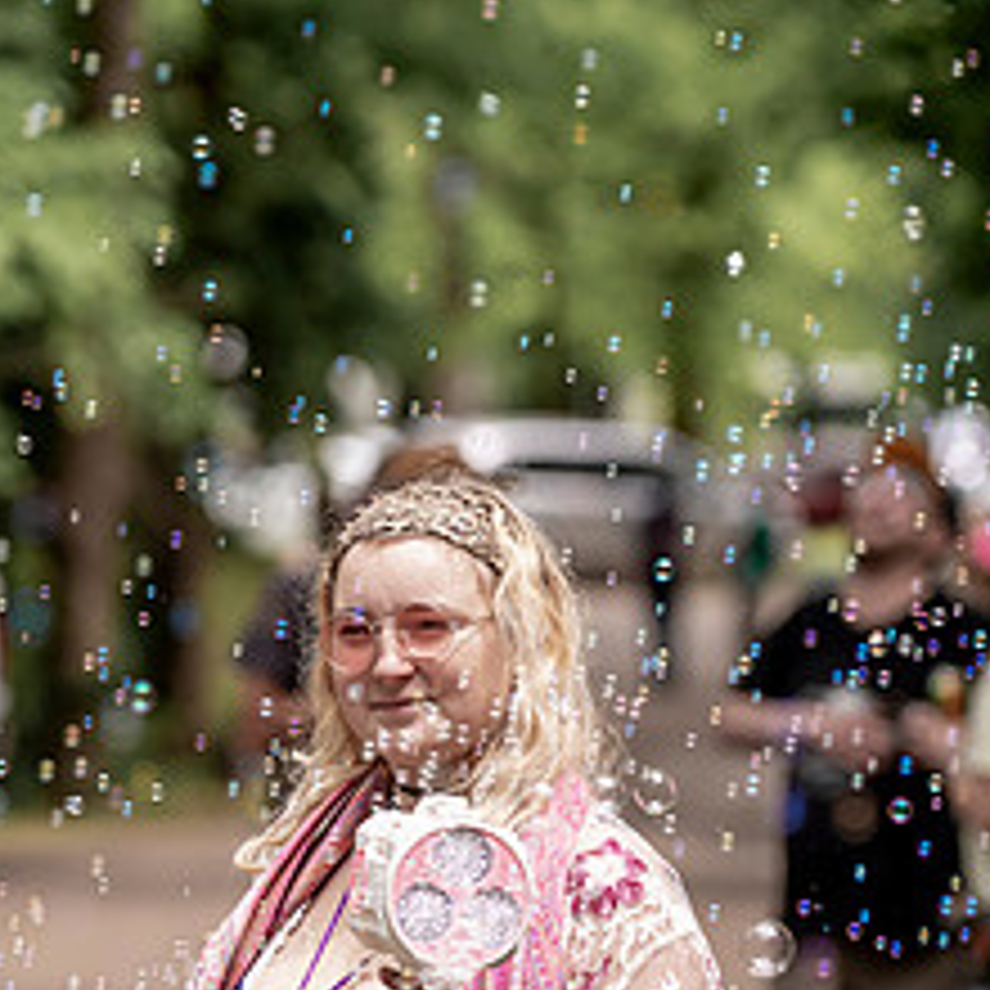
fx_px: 8672
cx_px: 130
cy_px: 763
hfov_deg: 6.5
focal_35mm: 268
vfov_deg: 6.5
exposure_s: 1/400
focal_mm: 116
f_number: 2.8
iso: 125
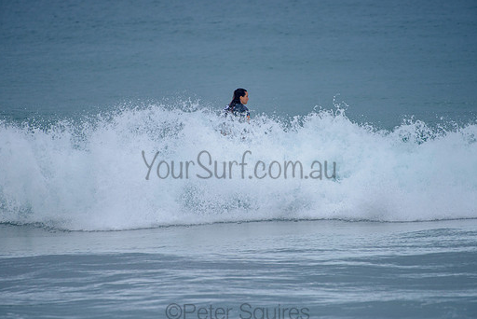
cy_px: 157
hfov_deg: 3.8
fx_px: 7212
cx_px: 238
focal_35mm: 544
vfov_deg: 2.5
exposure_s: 1/2000
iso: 320
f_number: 5.6
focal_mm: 480
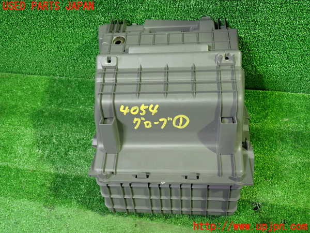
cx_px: 155
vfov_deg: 46.8
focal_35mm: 30
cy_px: 116
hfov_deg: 60.0
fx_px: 269
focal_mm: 5.4
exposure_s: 1/30
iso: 640
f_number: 2.3
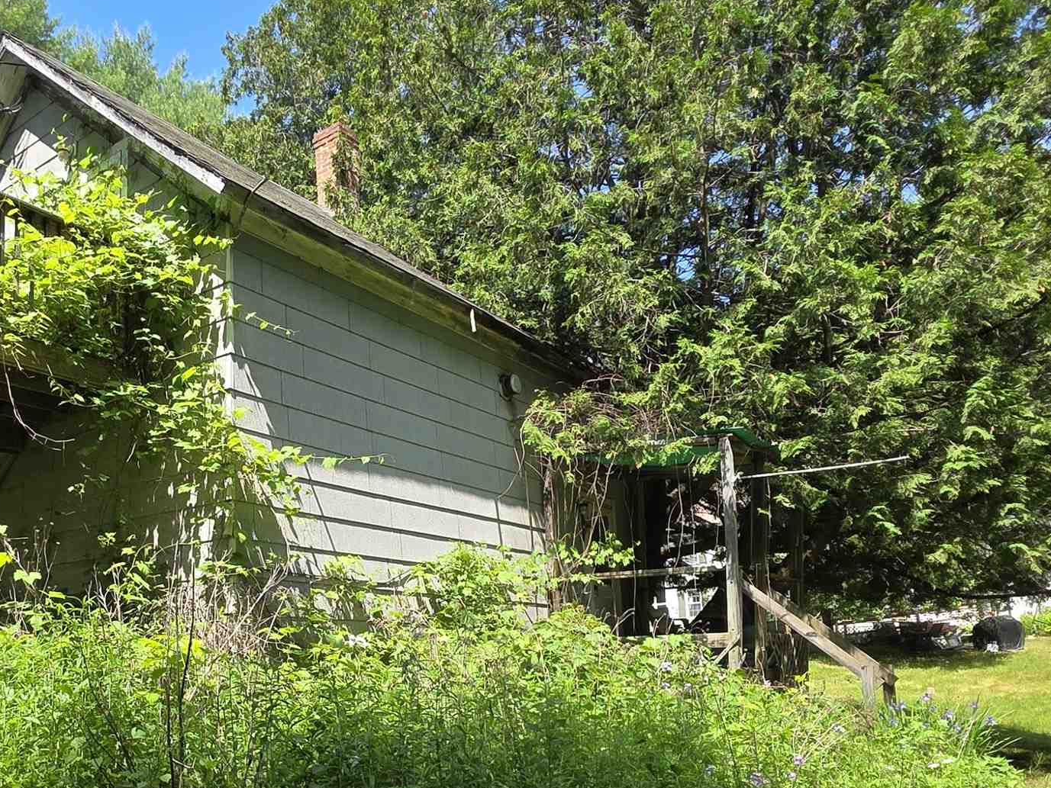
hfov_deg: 58.9
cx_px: 281
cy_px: 561
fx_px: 881
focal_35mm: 29
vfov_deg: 47.0
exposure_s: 1/699
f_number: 1.9
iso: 40
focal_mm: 2.2
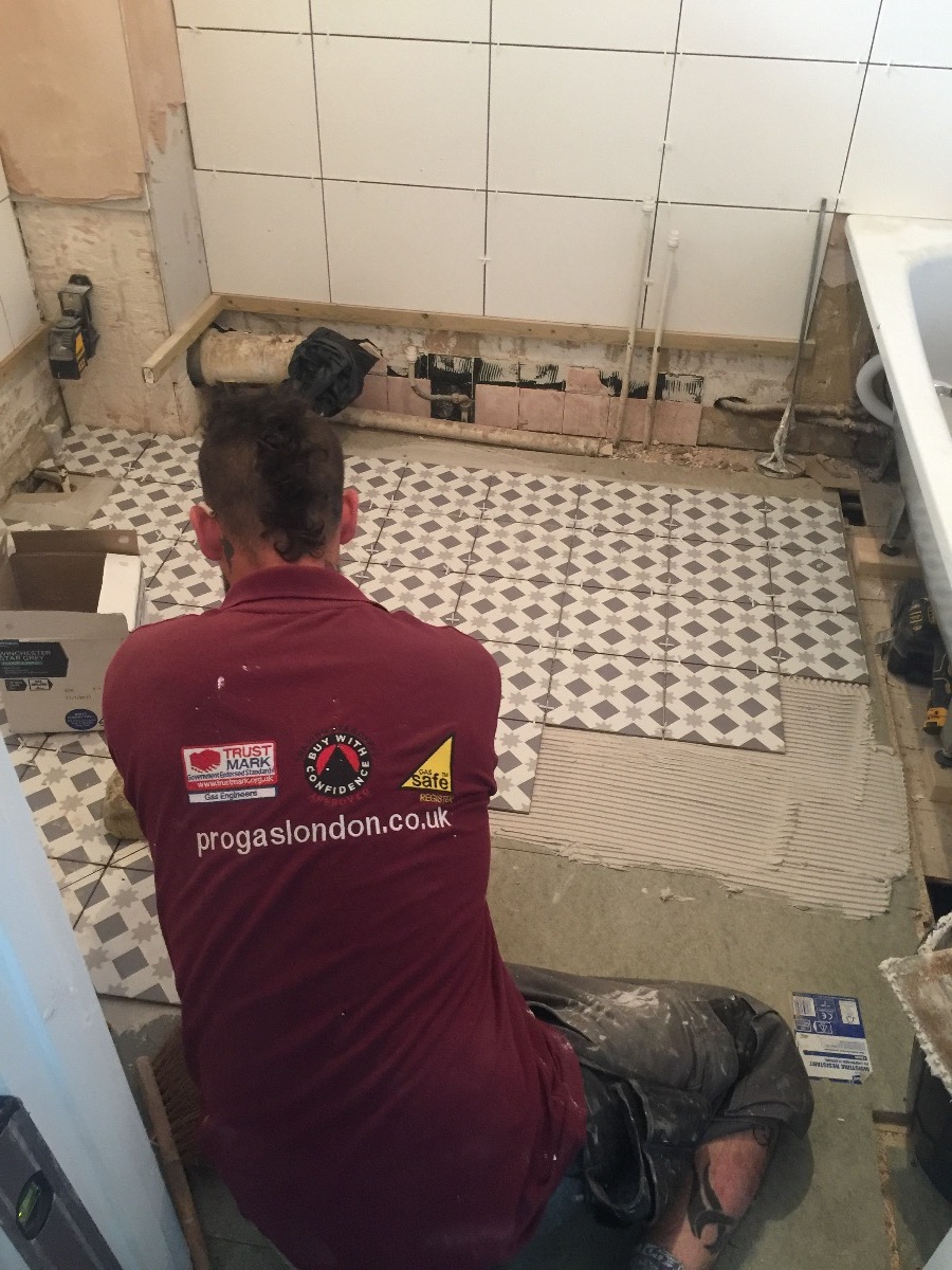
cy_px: 635
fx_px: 1063
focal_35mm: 29
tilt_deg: -37.7
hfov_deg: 48.2
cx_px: 476
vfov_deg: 61.7
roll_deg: -0.9
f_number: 2.2
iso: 125
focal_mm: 4.15
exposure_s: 1/17
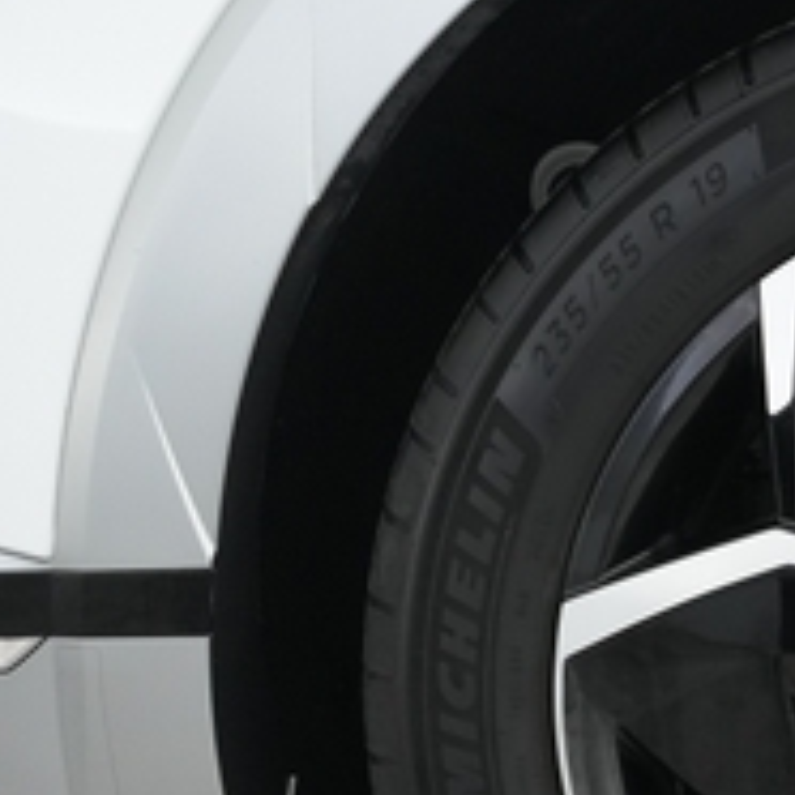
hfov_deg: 19.3
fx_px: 2131
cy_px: 658
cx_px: 1069
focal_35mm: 82
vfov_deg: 20.8
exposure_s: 1/160
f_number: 2.8
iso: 4000
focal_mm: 28
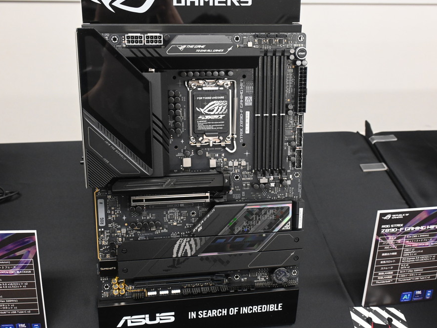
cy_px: 160
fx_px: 505
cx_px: 218
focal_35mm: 40
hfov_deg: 46.8
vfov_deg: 36.0
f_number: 6.3
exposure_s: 1/50
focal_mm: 24
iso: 2200
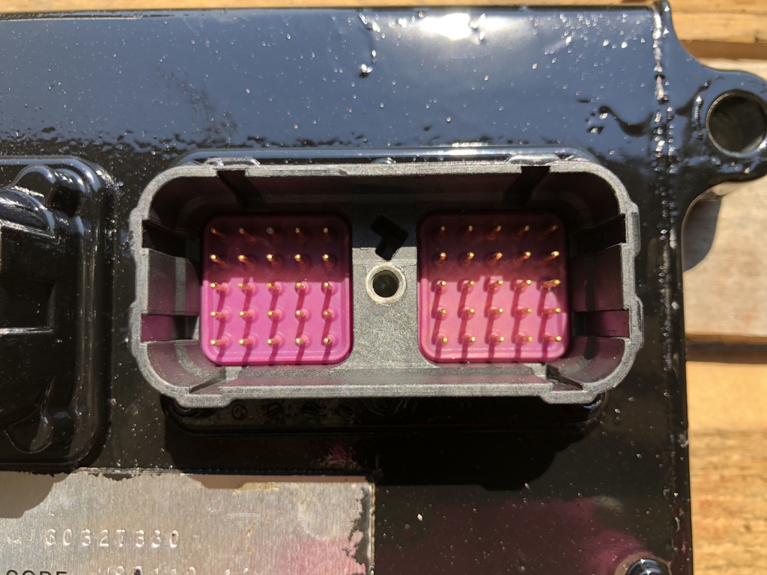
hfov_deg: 63.4
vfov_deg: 49.7
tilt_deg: -85.6
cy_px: 288
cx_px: 384
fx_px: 620
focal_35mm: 28
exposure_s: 1/369
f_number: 1.8
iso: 20
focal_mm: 4
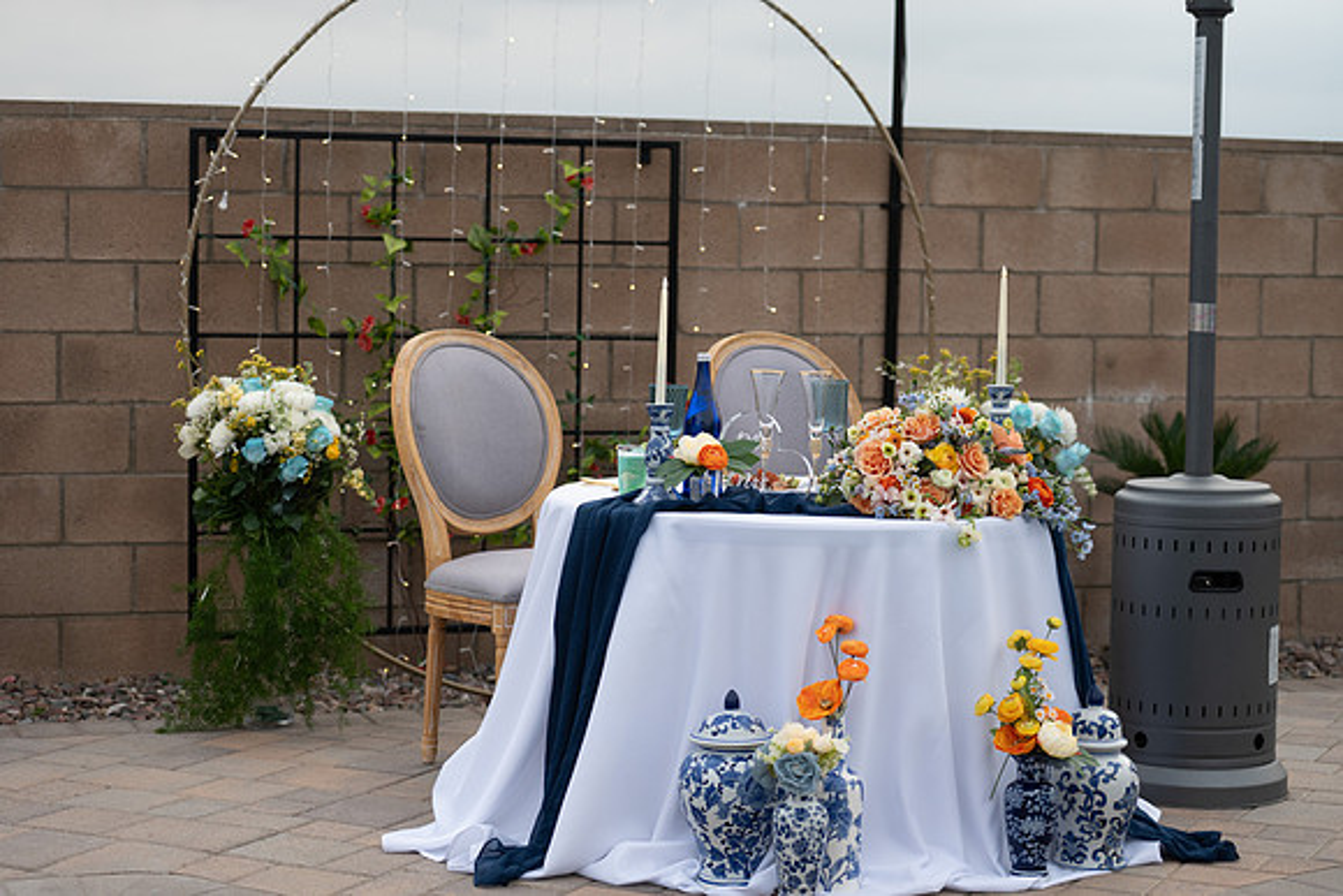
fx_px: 2612
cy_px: 448
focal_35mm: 70
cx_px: 672
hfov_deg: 28.8
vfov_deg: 19.5
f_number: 2.8
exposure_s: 1/1600
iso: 400
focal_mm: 70
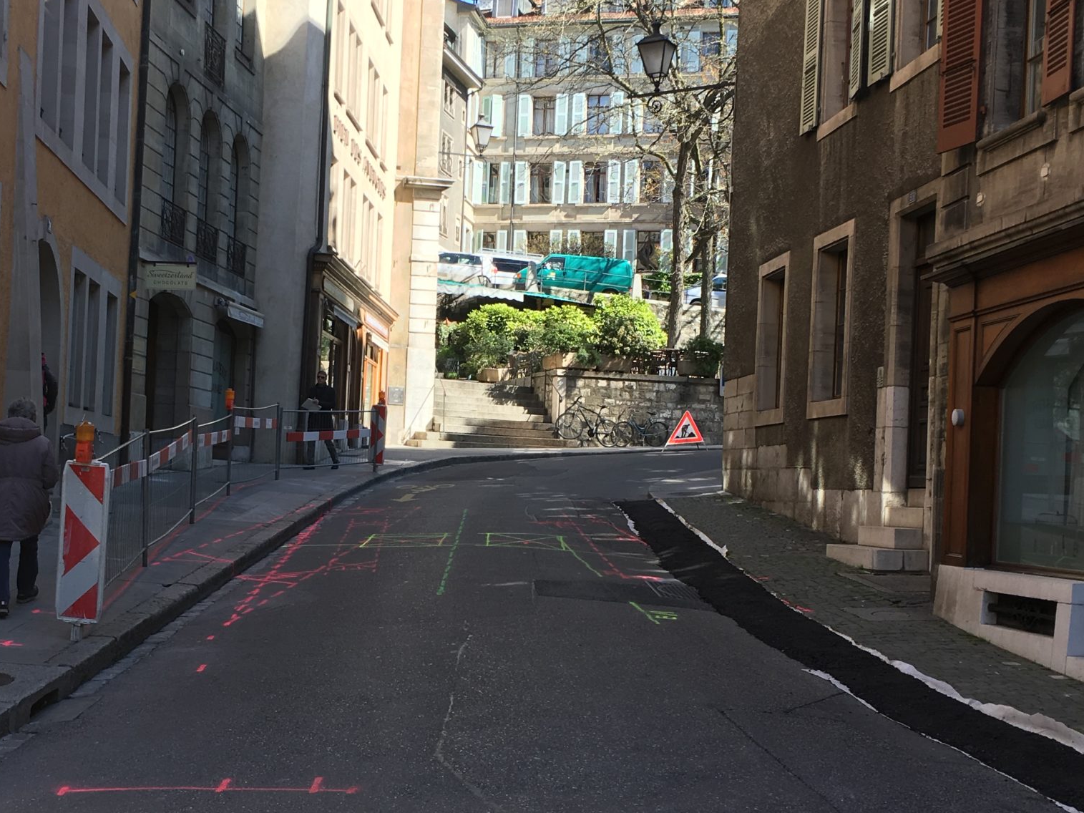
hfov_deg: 38.8
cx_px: 472
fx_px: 1534
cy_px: 464
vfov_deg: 29.6
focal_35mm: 49
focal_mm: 4.15
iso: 25
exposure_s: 1/371
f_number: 2.2
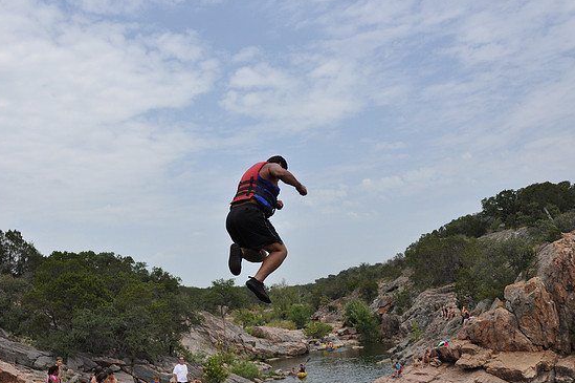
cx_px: 277
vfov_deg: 35.0
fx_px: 606
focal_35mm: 38
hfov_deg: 50.7
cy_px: 196
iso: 640
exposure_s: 1/2000
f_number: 9
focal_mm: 24
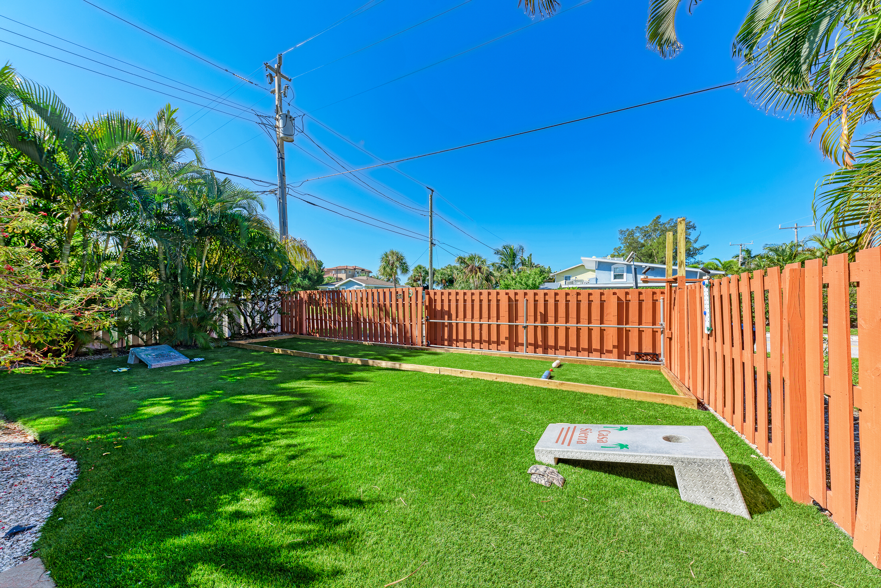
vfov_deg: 90.1
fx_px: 294
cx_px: 440
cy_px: 294
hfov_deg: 112.6
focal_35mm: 12
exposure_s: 1/800
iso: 100
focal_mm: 12
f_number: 7.1
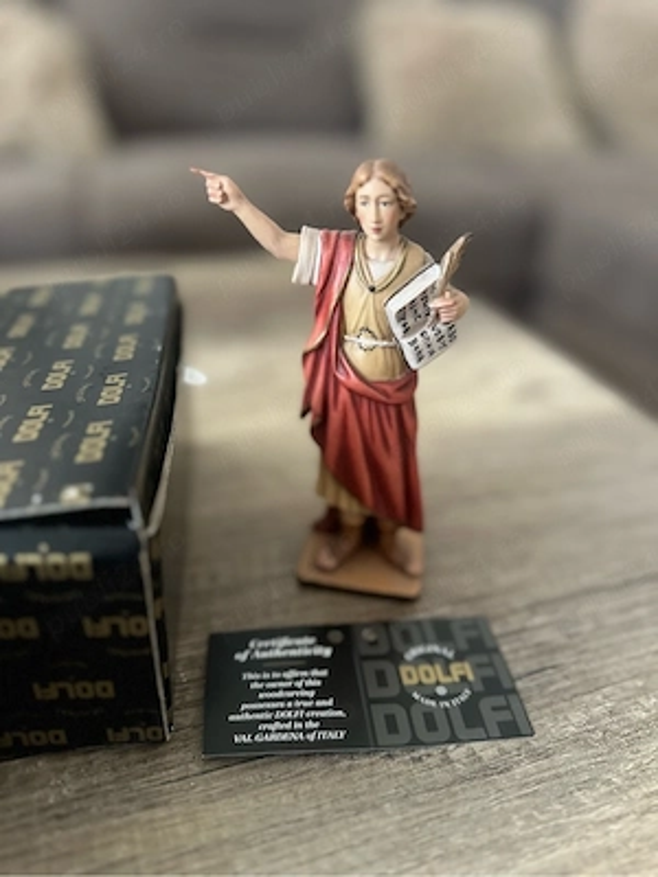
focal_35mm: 24
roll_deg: -3.2
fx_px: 608
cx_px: 329
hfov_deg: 56.8
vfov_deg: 71.6
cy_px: 438
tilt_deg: -30.4
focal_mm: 6.86
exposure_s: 1/60
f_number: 1.78
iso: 640
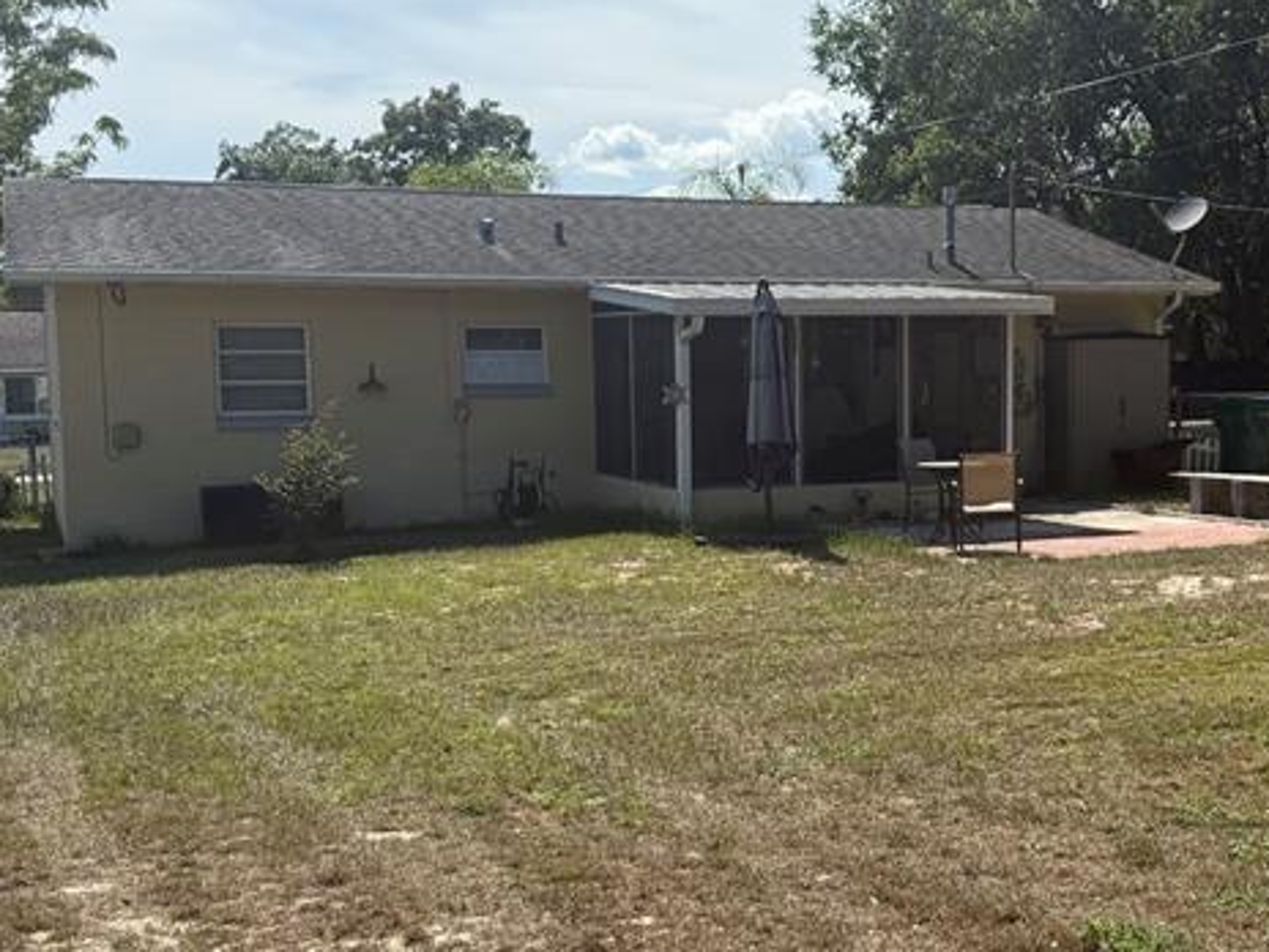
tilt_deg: -5.0
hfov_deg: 35.6
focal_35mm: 53
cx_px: 913
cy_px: 514
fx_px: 1943
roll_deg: -0.1
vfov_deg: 27.5
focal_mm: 6.76
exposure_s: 1/7353
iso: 100
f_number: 1.78
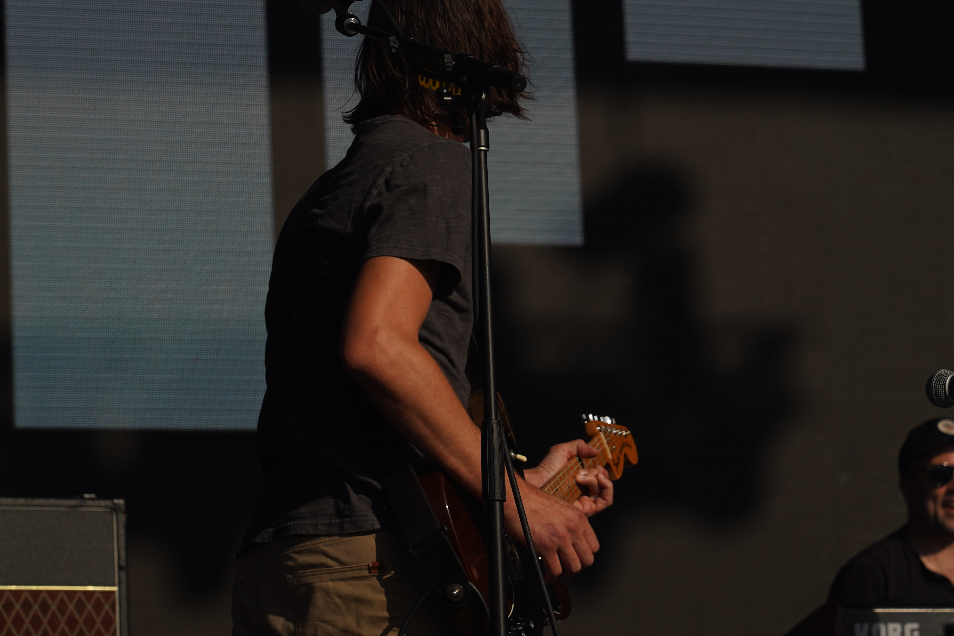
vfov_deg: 7.8
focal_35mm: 175
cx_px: 427
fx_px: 4637
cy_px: 293
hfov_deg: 11.7
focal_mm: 105
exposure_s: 1/1250
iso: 100
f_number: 8
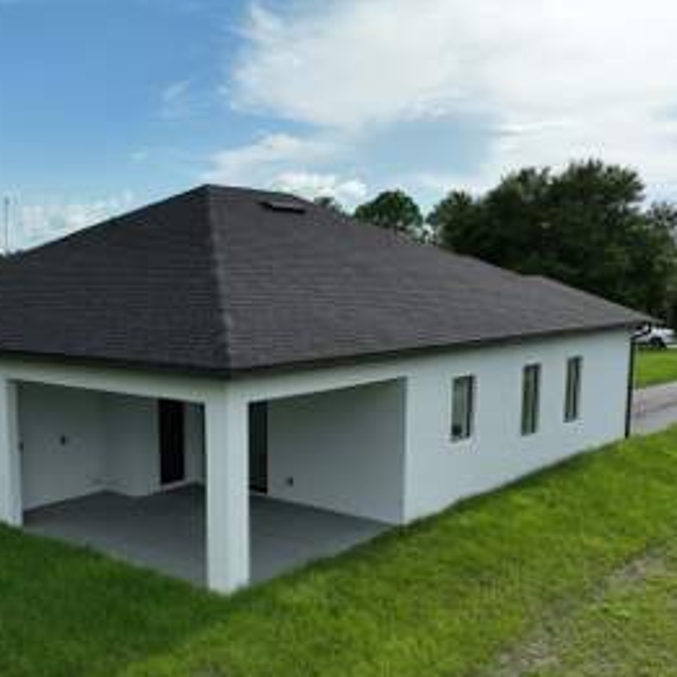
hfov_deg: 42.3
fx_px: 863
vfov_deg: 42.5
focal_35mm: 39
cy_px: 422
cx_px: 231
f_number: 2.8
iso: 200
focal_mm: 12.29
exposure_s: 1/3200
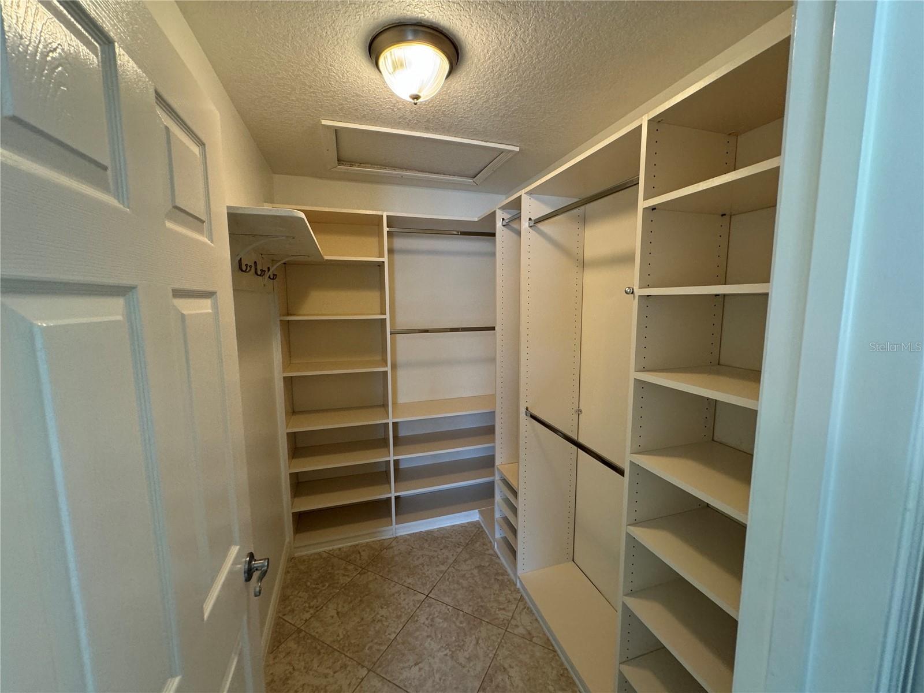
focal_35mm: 14
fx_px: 374
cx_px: 462
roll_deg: -1.3
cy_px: 346
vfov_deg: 85.7
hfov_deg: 102.1
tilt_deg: -7.4
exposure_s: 1/60
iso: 200
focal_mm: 2.22
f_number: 2.2
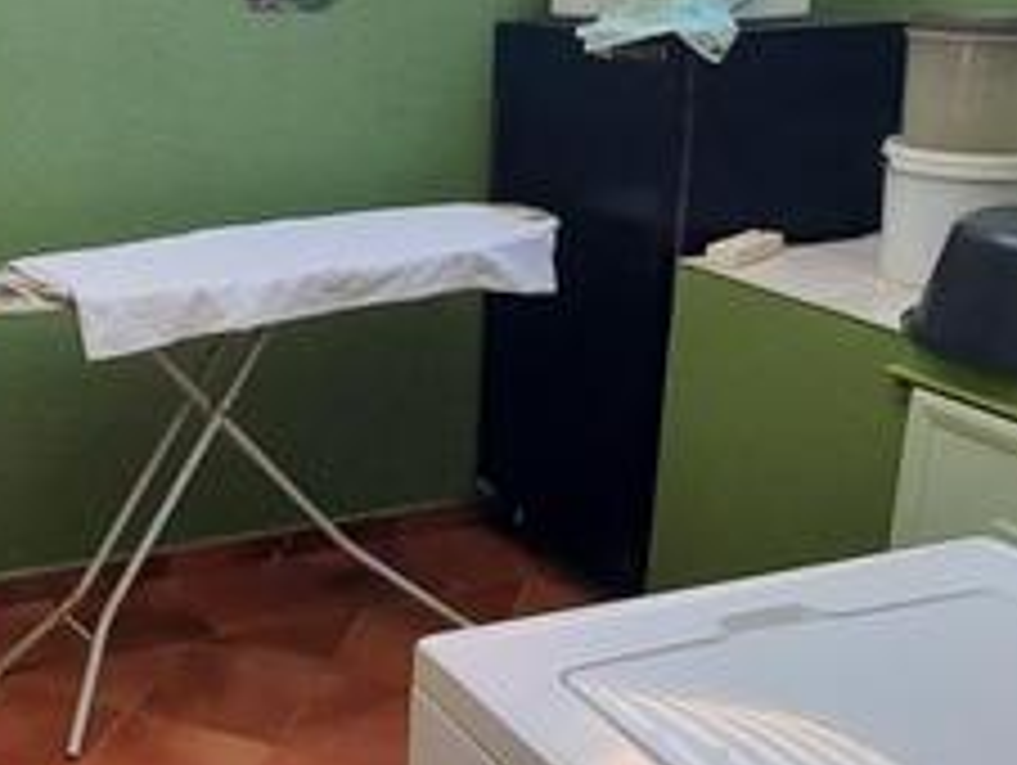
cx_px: 81
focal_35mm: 46
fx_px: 1353
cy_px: 261
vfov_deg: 31.4
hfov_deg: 38.1
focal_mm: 1.74
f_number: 2.2
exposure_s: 1/289
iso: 40
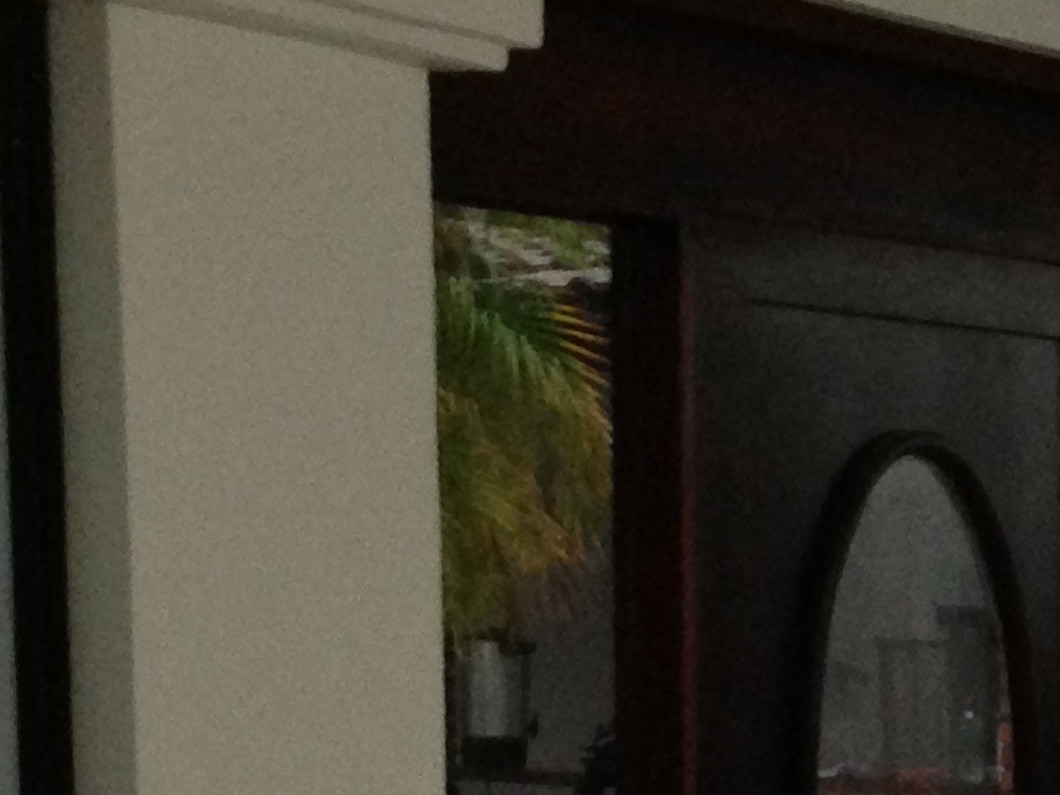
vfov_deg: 9.7
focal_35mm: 149
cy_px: 1085
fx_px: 4562
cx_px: 1553
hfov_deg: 12.6
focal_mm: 4.13
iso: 200
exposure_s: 1/20
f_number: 2.4
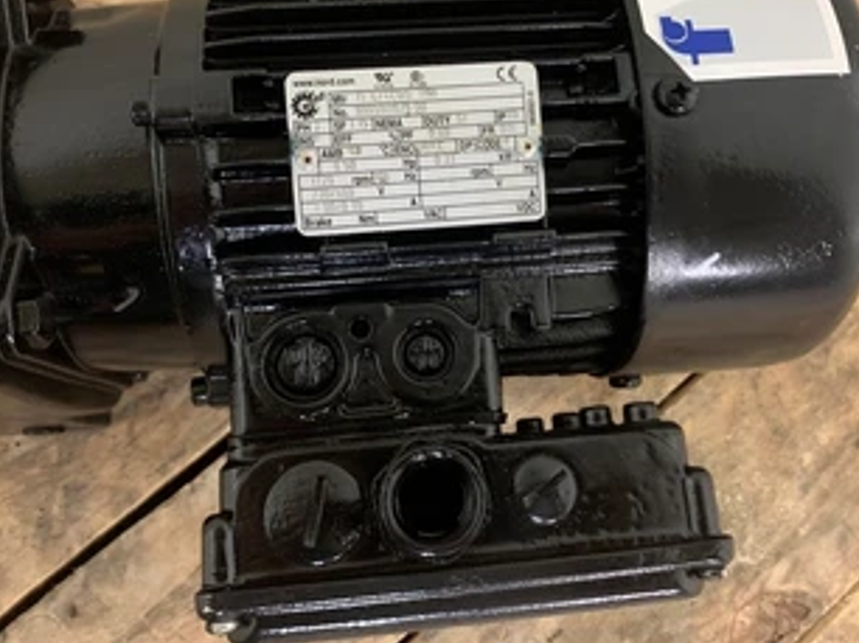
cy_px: 253
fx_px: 843
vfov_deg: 41.5
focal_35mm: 34
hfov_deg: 54.0
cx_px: 452
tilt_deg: -74.7
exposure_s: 1/30
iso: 640
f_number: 1.8
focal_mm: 4.25
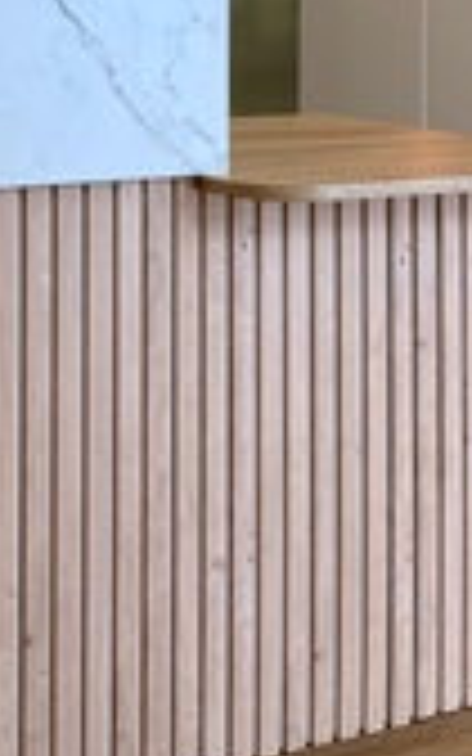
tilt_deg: -1.6
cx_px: 112
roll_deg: +0.0
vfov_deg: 25.1
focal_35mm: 78
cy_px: -7
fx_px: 1605
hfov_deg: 16.6
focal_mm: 6.76
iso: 64
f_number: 1.78
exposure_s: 1/146
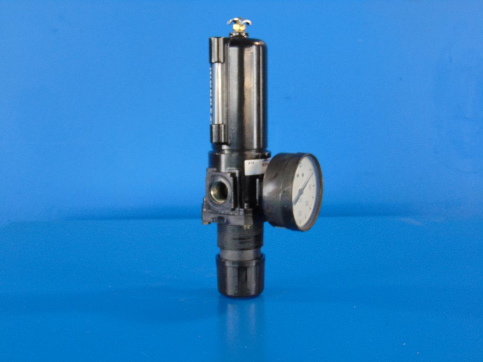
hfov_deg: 38.2
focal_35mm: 50
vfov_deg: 29.1
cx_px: 242
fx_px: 698
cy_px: 181
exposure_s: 1/30
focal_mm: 9
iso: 100
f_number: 3.5
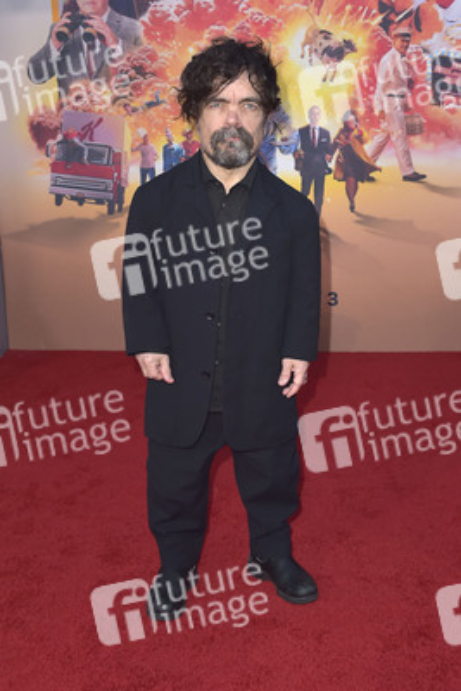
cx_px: 230
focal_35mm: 45
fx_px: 864
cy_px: 346
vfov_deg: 43.6
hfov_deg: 29.9
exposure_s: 1/250
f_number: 6.3
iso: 400
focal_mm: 45
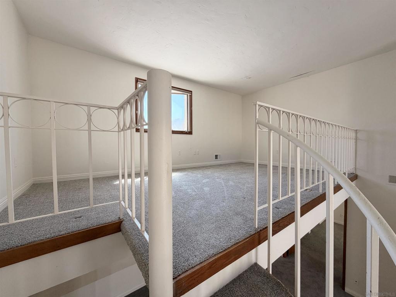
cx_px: 198
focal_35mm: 14
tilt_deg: -0.7
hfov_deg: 102.1
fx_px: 160
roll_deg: +0.0
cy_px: 148
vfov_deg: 85.7
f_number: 2.2
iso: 80
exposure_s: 1/121
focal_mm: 2.22
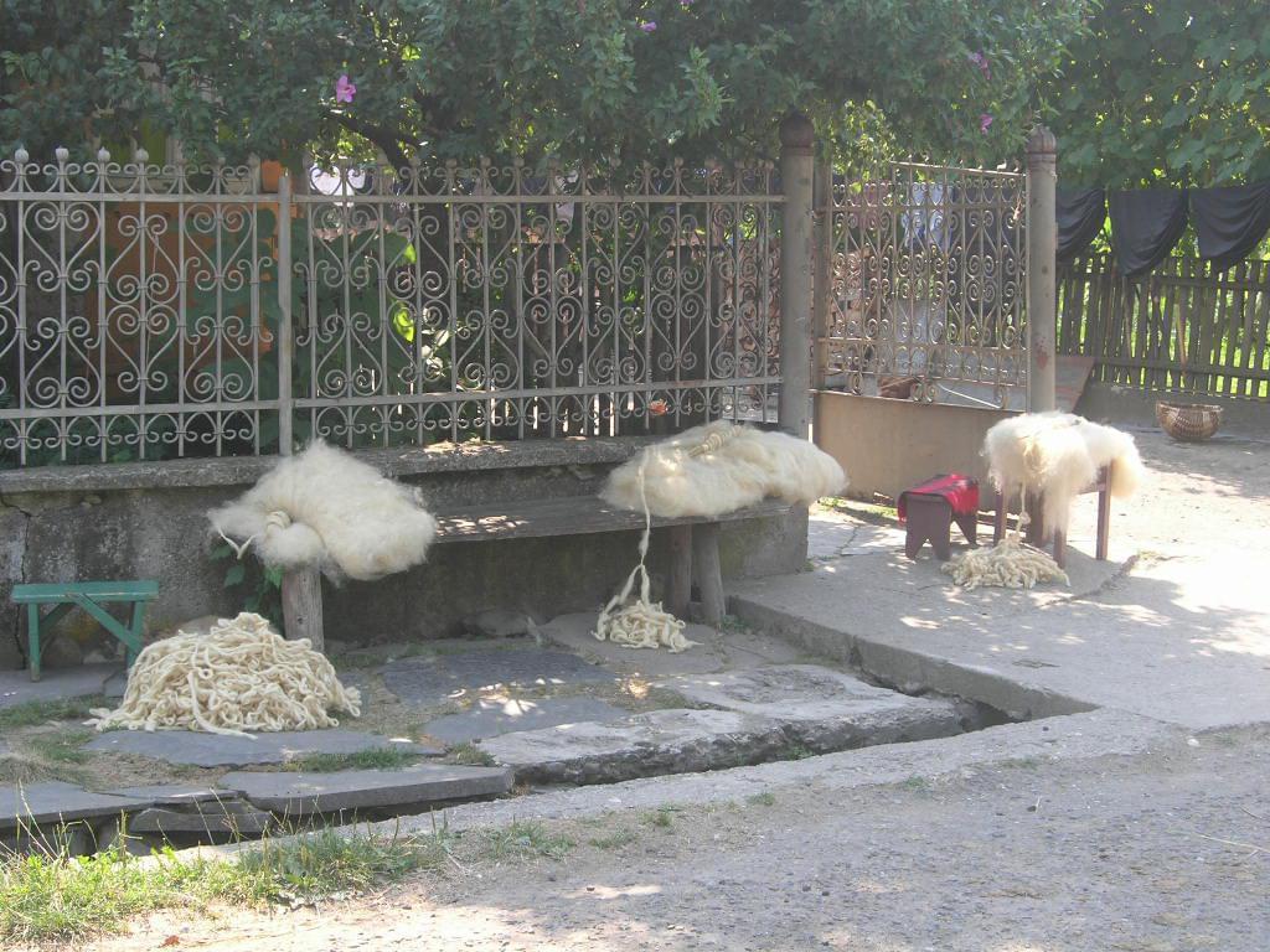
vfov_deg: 24.0
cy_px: 476
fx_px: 2238
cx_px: 635
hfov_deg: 31.7
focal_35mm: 61
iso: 64
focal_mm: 12.7
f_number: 5.9
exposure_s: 1/68.4
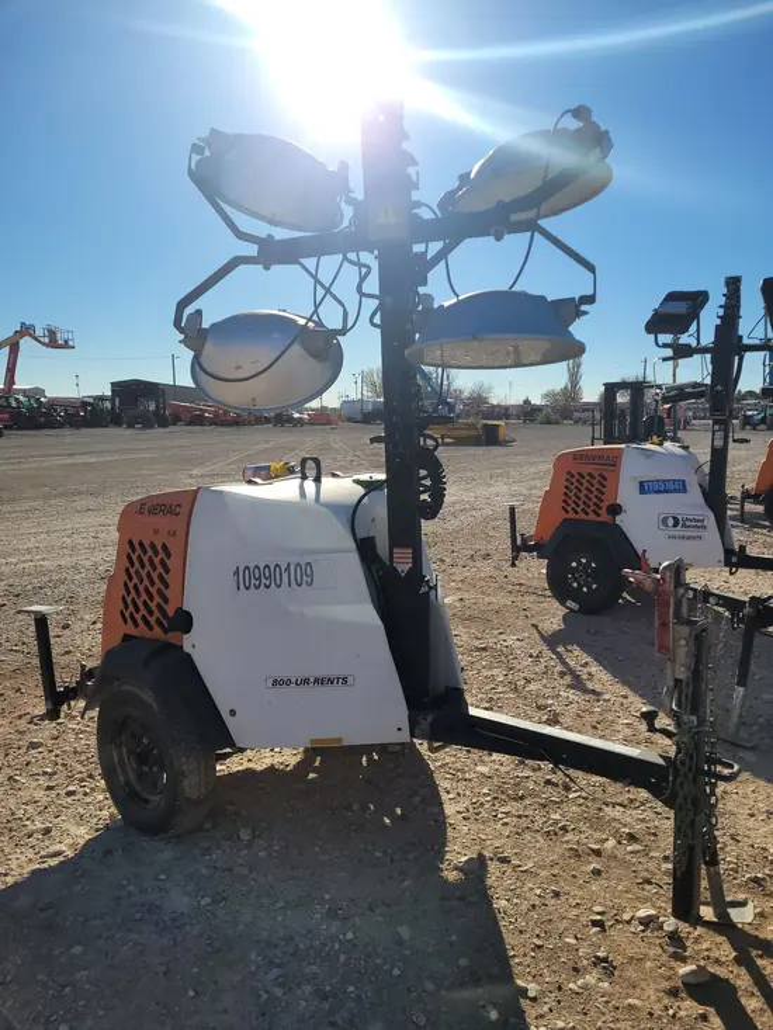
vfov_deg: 67.3
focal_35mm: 26
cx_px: 386
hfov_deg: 53.1
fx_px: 774
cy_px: 515
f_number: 1.8
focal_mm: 5.4
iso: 40
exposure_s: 1/4579
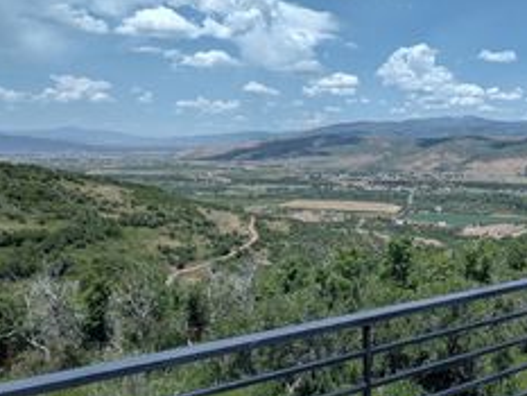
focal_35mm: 30
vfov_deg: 46.6
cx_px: 434
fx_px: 457
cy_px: 162
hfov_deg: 55.0
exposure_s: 1/2532
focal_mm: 1.83
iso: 49
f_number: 2.2
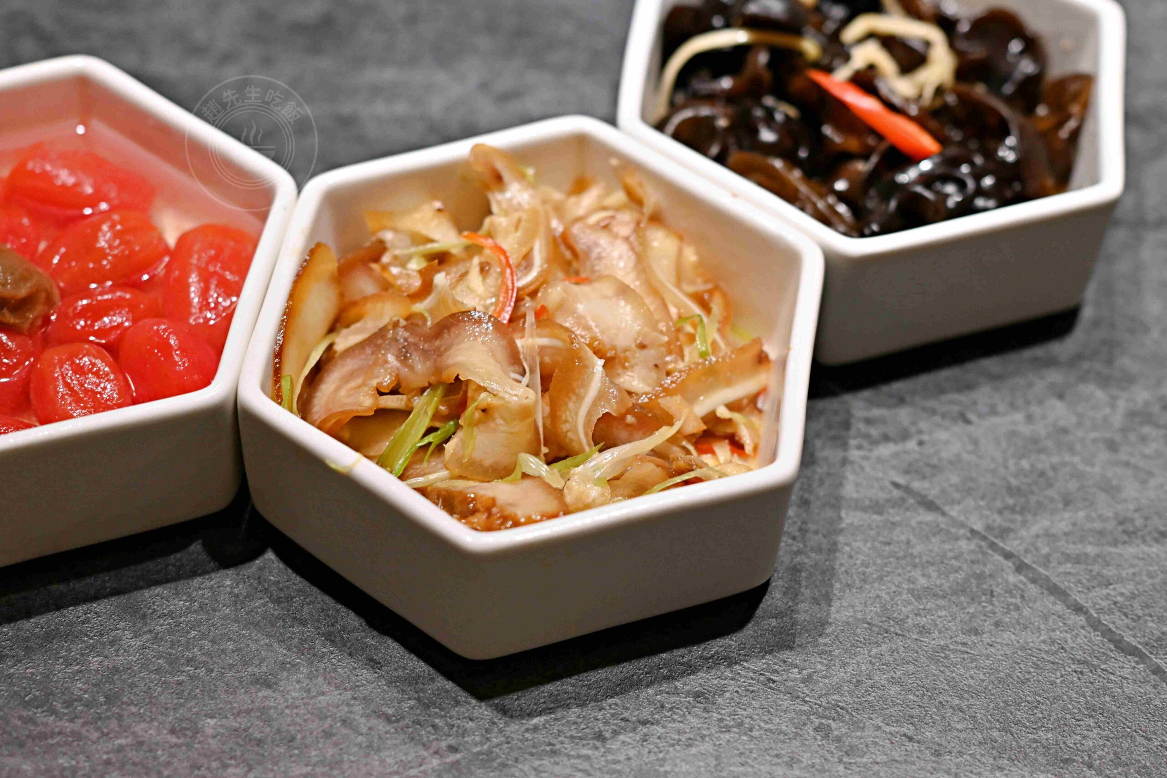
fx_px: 2431
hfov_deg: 27.0
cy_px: 389
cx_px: 584
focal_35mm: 75
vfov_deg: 18.2
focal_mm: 50
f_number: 2.8
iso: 360
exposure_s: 1/200
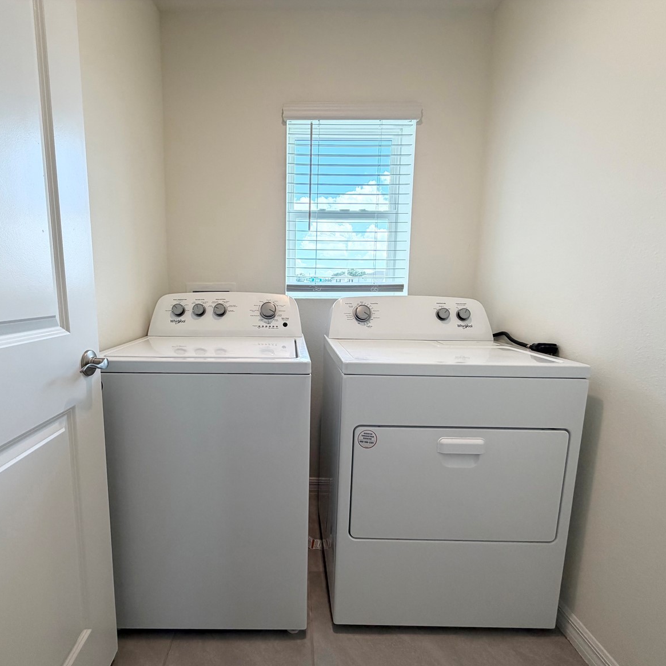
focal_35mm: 17
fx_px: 370
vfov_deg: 84.0
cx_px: 290
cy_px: 341
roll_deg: -0.3
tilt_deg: -8.5
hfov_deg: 83.5
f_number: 2.2
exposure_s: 1/120
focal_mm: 2.22
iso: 125
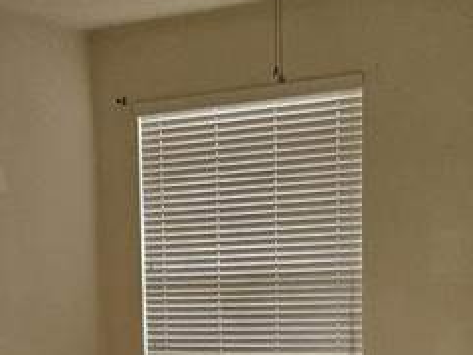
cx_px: 93
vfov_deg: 18.3
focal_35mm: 77
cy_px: 405
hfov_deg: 24.9
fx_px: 1052
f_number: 1.8
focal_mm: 5.4
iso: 500
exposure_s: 1/240
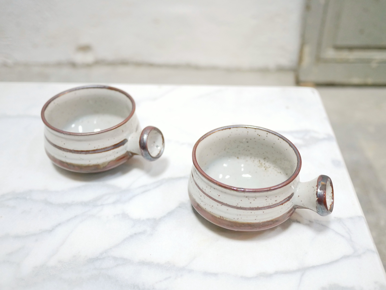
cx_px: 193
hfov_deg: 46.8
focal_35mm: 40
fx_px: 446
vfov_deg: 36.0
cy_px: 145
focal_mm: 20
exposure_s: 1/60
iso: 2500
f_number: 1.7
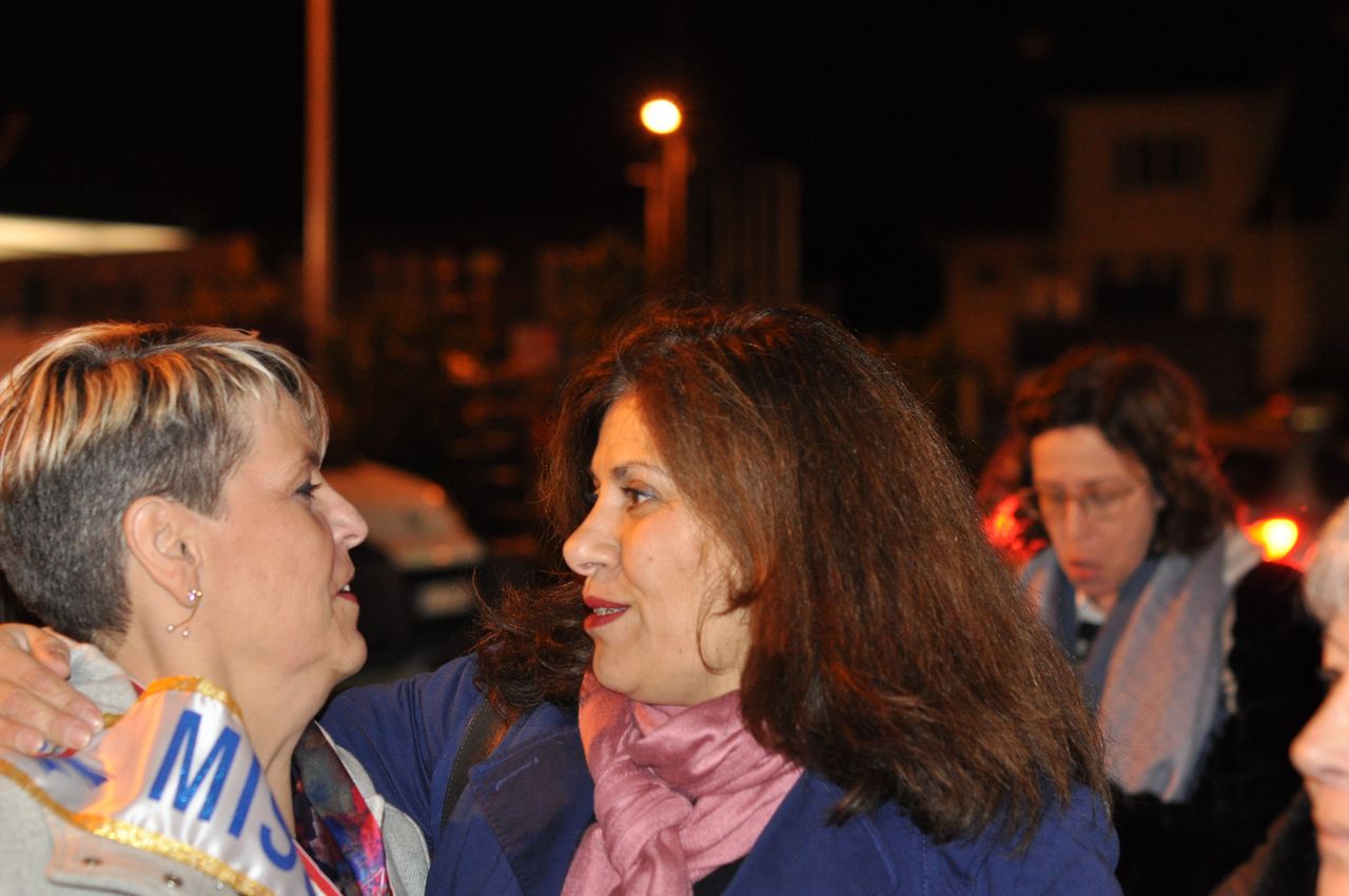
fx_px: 2807
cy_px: 448
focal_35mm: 75
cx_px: 674
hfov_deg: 27.0
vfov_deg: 18.1
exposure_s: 1/60
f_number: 2.8
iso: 800
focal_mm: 50
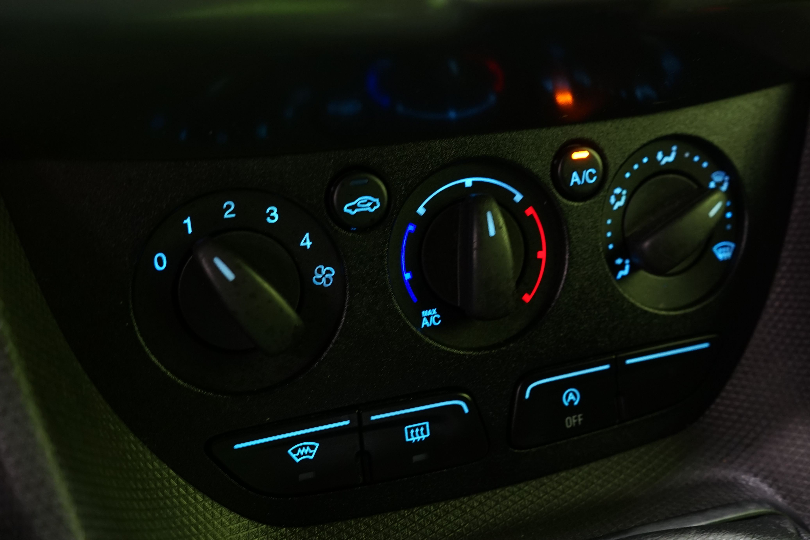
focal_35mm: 42
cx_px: 486
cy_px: 263
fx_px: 945
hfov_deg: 46.1
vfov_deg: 31.9
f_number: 4.5
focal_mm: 29
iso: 800
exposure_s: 1/6
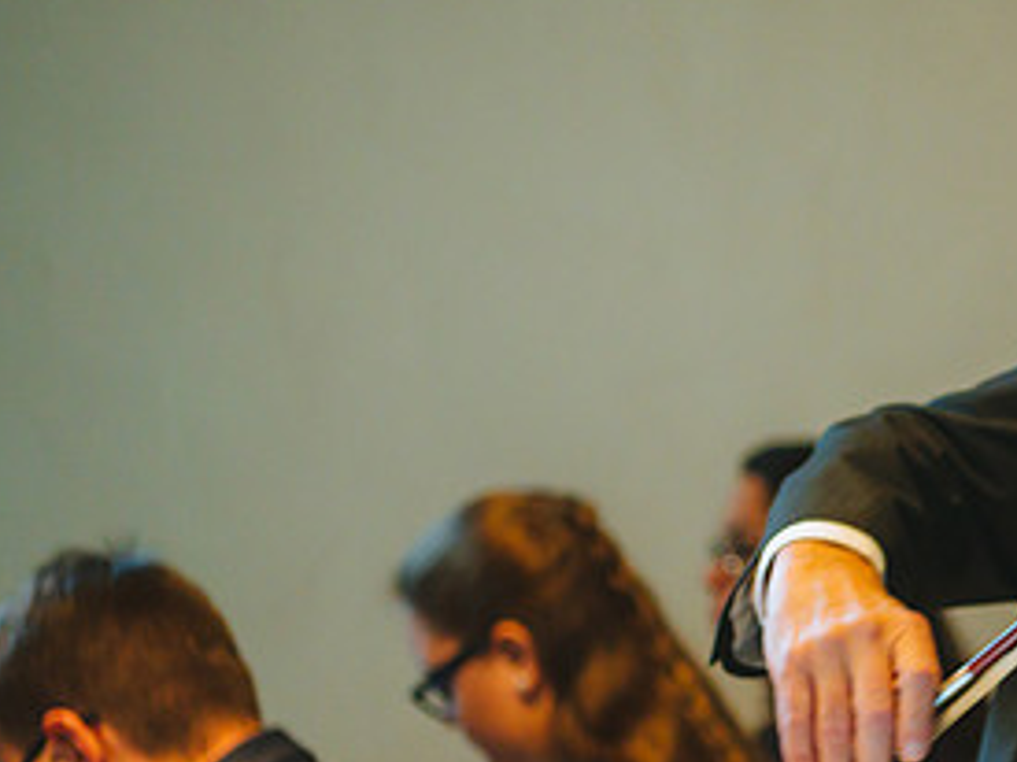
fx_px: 4170
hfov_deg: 13.7
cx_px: 984
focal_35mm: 142
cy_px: 510
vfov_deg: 10.4
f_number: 2.8
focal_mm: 70
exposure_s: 1/60
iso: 1600
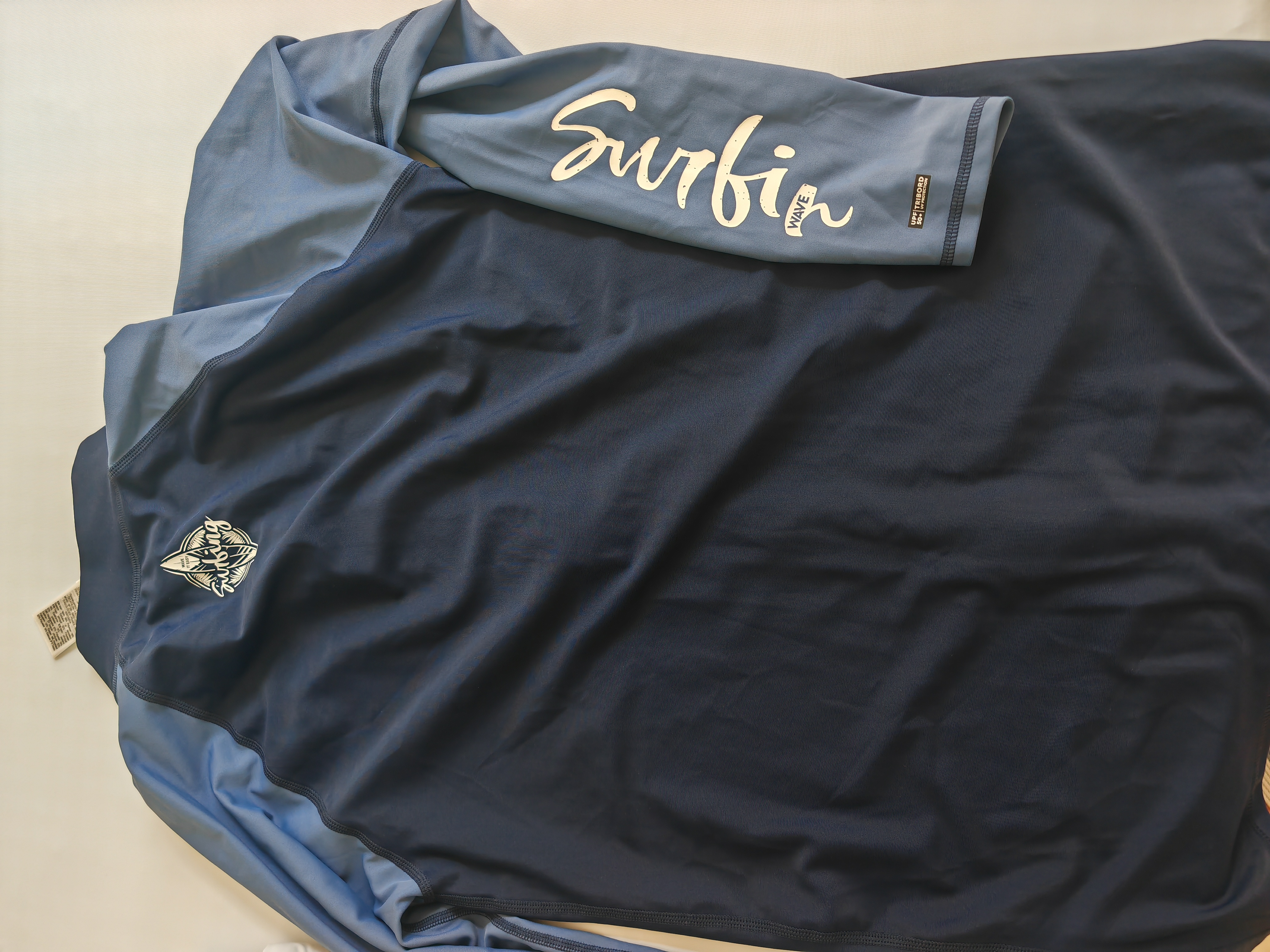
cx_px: 635
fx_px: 991
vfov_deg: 51.4
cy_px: 476
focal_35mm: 27
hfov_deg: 65.3
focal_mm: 7.62
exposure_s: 1/150
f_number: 1.6
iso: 50
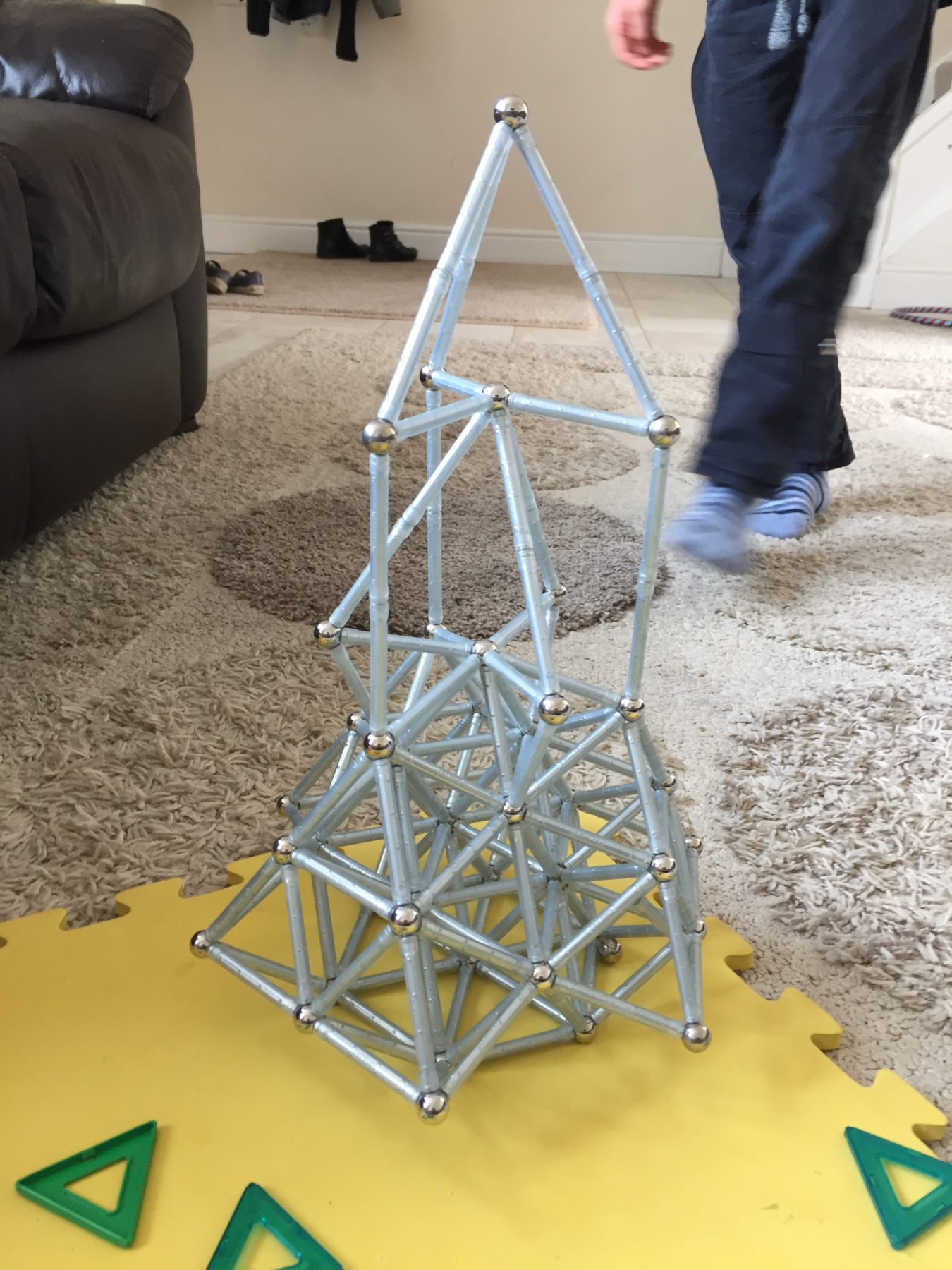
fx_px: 1063
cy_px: 635
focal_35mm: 29
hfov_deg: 48.2
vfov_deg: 61.7
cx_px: 476
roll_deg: -2.9
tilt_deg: -22.9
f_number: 2.2
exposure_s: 1/33
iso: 80
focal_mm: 4.15
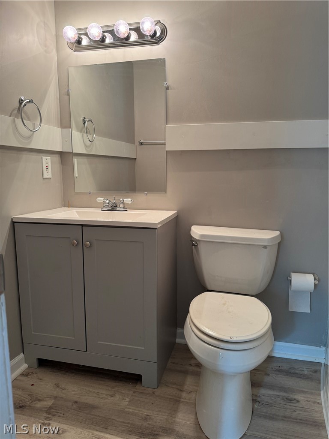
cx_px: 164
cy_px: 220
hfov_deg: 56.8
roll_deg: +2.4
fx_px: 304
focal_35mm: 24
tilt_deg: -7.2
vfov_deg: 71.6
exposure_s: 1/60
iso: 160
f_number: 1.78
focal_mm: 6.76
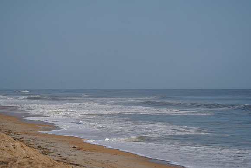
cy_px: 84
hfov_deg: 10.3
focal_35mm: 200
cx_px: 126
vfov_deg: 6.9
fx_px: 1395
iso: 200
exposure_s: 1/2000
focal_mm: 200
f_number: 5.6
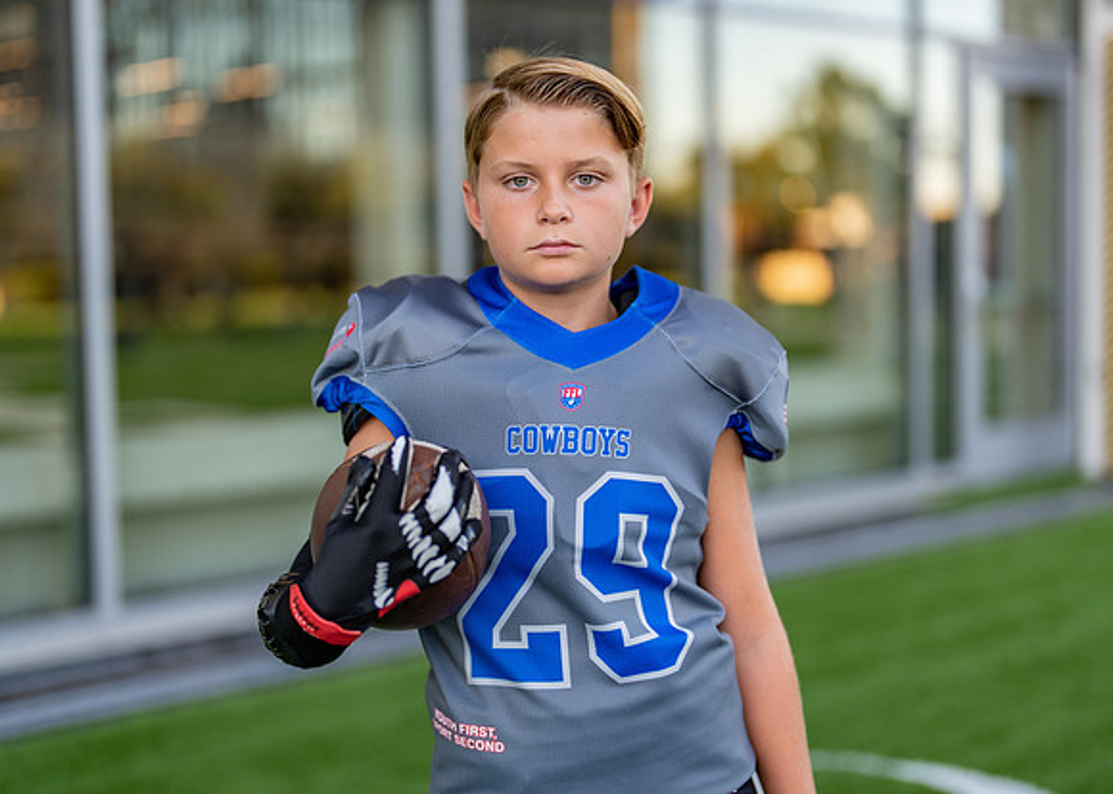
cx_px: 563
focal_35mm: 58
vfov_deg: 24.7
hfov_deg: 34.1
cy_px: 378
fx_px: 1817
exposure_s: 1/640
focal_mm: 50
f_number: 1.2
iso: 100
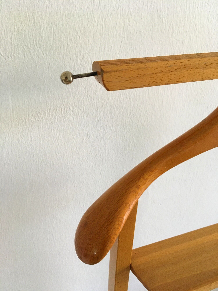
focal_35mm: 29
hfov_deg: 48.2
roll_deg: -1.1
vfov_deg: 61.7
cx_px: 109
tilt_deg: -32.3
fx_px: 244
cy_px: 146
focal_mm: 4.15
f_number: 2.2
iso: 160
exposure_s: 1/33
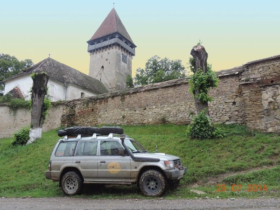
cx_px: 140
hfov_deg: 60.0
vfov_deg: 46.8
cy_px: 105
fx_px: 243
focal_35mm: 30
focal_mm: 5.3
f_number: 3.1
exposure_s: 1/250
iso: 80
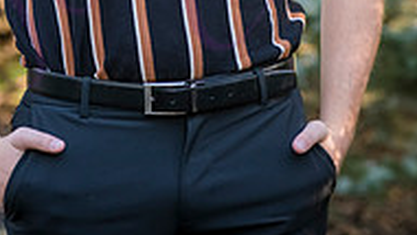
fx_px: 3075
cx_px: 134
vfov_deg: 4.3
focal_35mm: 278
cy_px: -200
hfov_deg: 7.8
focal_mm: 112
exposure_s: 1/320
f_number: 5
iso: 800
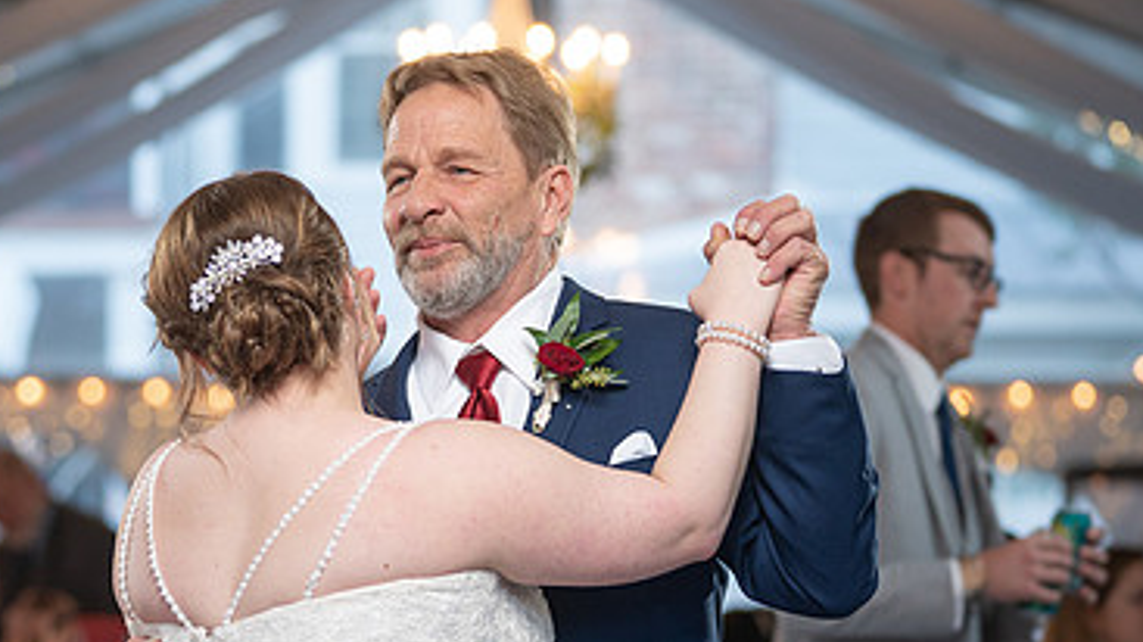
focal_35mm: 154
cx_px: 319
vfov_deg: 7.9
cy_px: 459
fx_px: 4665
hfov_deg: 13.9
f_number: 2.8
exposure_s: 1/250
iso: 500
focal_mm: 82
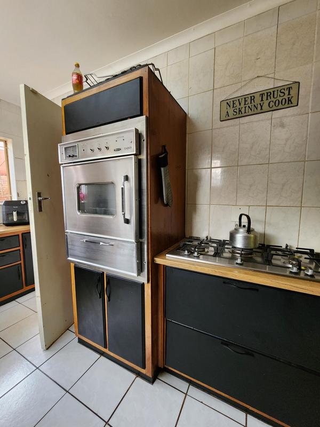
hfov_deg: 89.9
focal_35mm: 13
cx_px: 160
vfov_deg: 106.2
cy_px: 214
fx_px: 160
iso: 400
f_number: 2.2
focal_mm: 2.2
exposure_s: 1/50
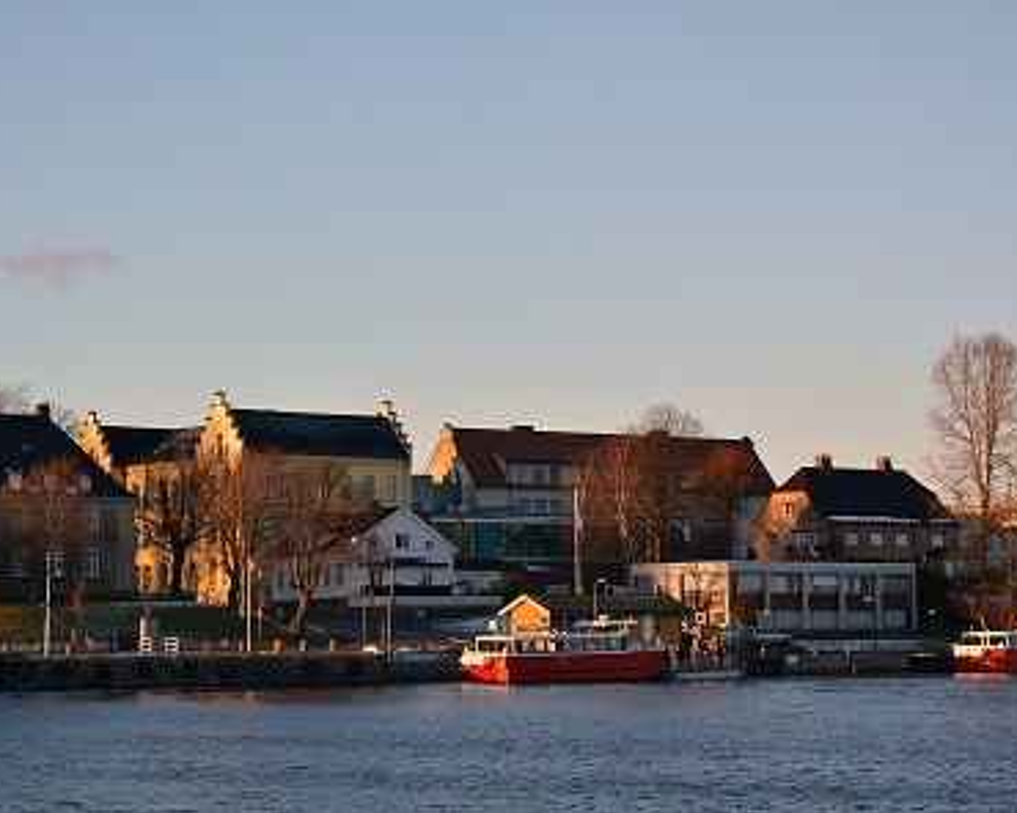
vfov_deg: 17.3
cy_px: 404
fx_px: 2679
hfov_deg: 21.5
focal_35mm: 89
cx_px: 421
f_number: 7.1
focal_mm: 52
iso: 100
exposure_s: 1/100
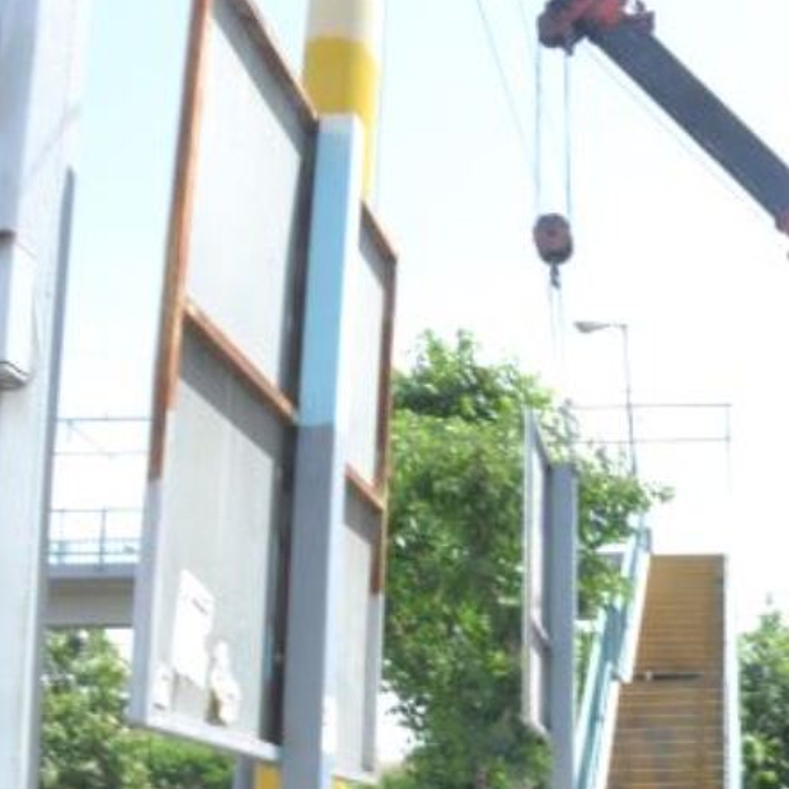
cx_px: 793
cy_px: 514
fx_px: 1367
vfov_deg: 32.0
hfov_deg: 30.0
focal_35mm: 53
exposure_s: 1/50
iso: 800
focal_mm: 18
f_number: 22
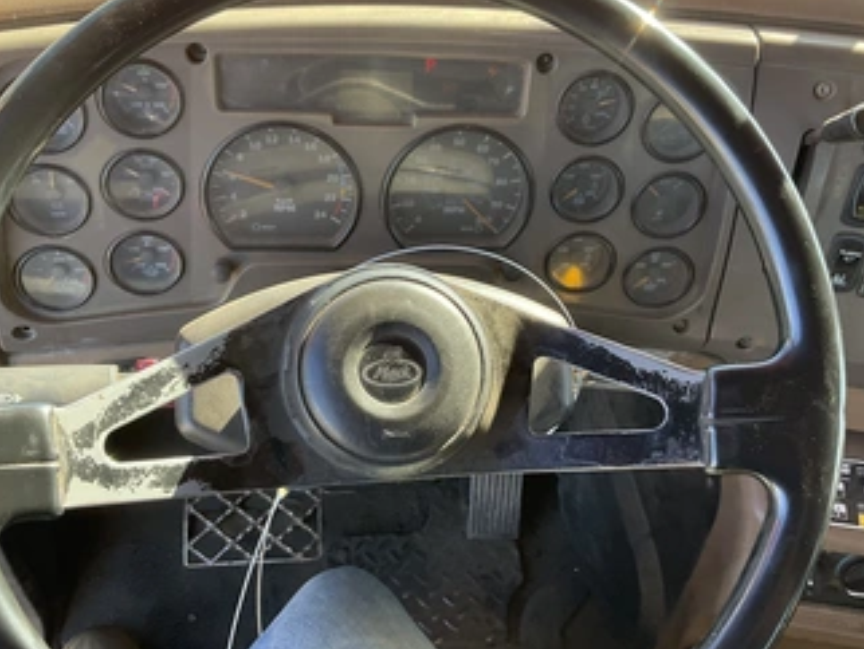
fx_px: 899
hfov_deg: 51.3
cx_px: 421
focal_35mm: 36
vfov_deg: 39.7
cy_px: 290
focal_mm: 3
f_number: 1.8
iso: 50
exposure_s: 1/122
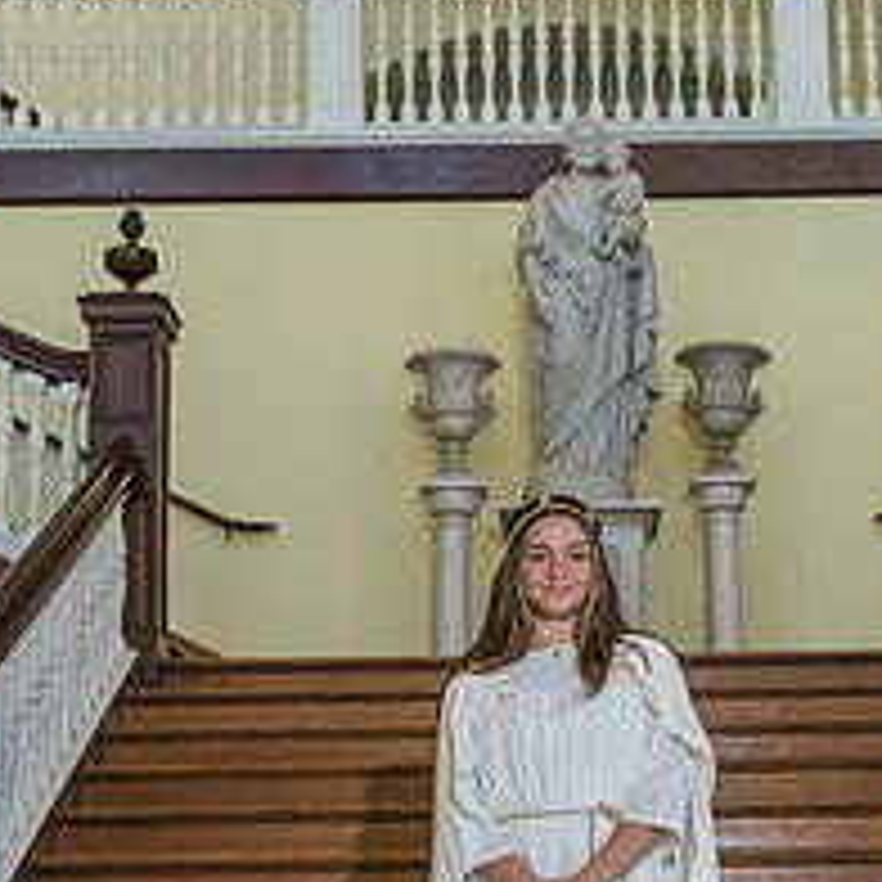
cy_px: 663
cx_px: 568
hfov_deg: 23.3
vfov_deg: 23.1
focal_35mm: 74
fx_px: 2133
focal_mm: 28
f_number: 3.5
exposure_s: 1/125
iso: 2000
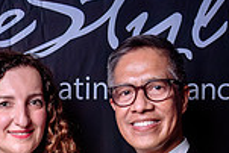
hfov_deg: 15.1
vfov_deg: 9.8
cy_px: 258
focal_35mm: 134
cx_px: 18
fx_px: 853
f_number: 3.5
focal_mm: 35
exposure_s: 1/100
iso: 200
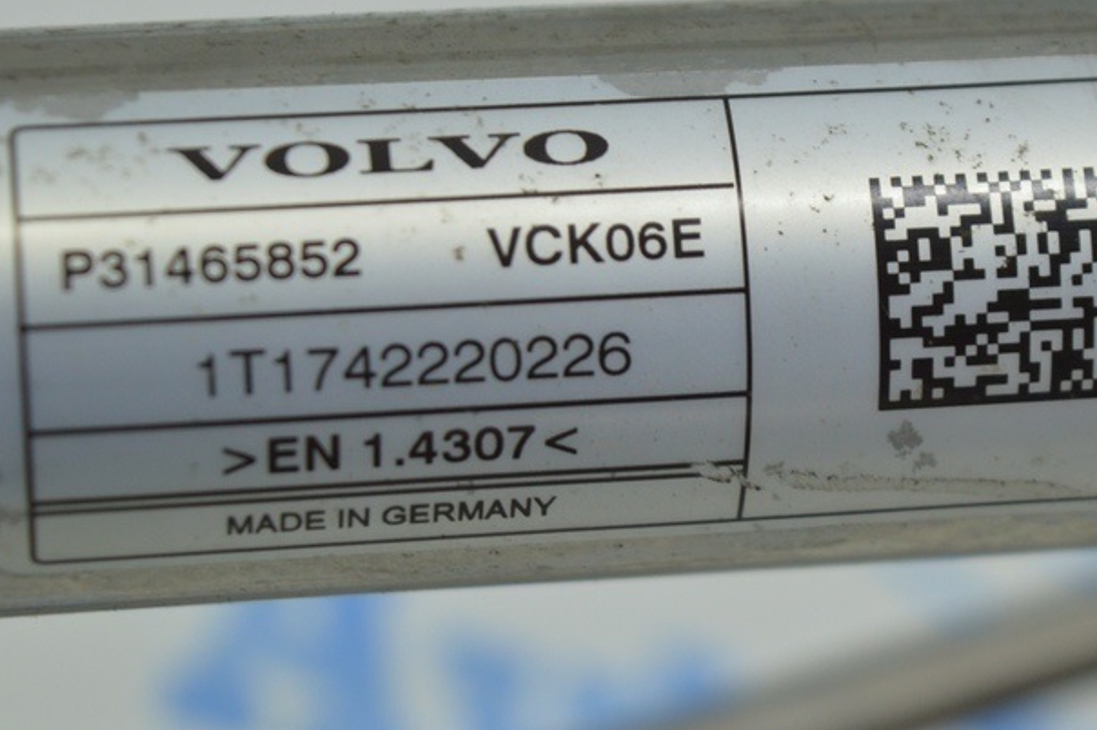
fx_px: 4259
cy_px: 261
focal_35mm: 140
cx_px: 650
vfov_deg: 9.8
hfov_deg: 14.7
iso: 400
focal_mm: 55
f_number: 5.6
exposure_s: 1/40
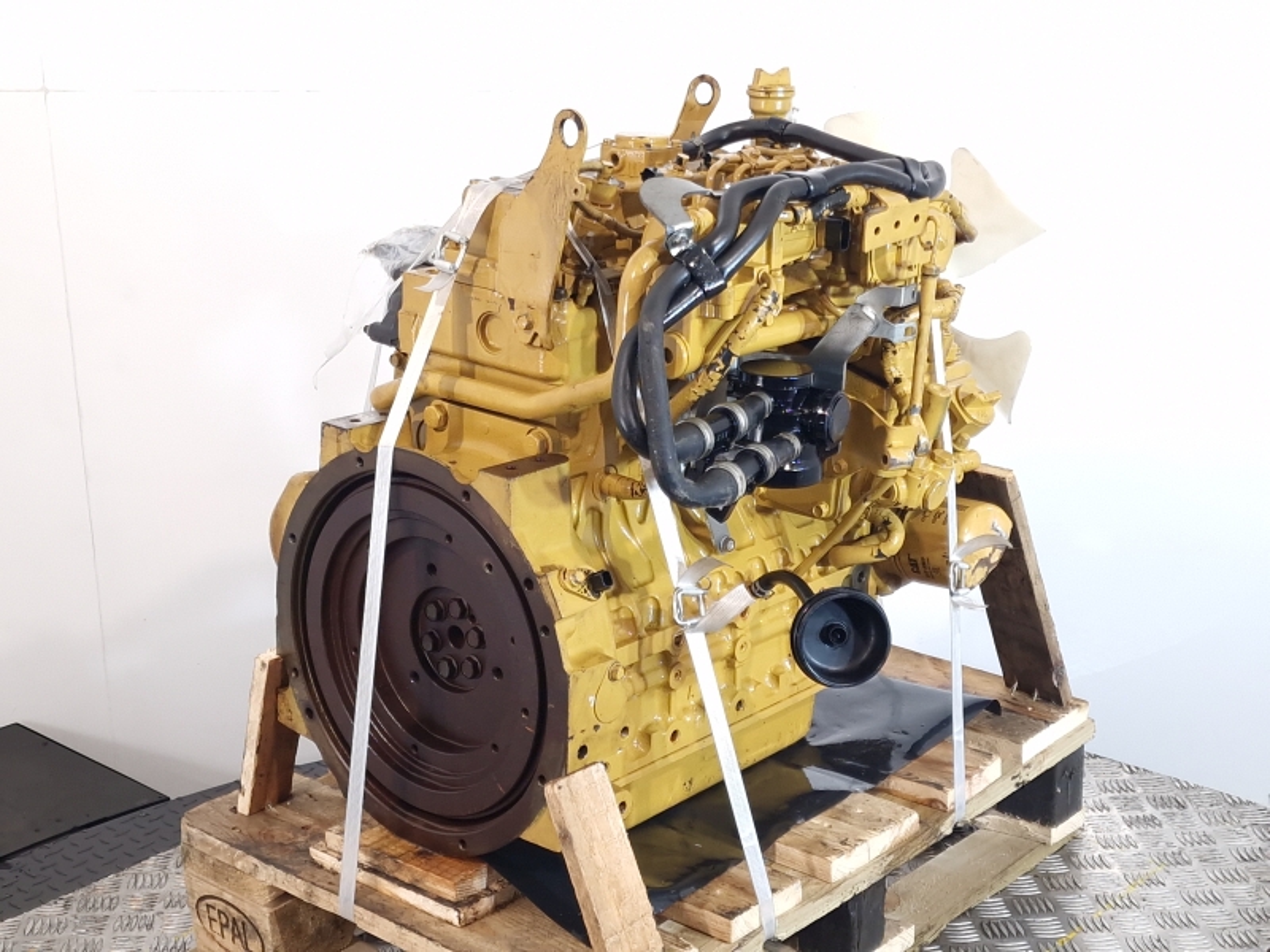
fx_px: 844
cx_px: 635
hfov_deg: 73.9
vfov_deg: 58.9
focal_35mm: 23
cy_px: 476
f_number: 1.8
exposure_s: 1/50
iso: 100
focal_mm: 6.4
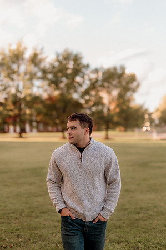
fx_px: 347
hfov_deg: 26.9
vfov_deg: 39.6
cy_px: 125
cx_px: 83
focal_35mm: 50
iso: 250
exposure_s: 1/1000
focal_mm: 50
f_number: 1.4
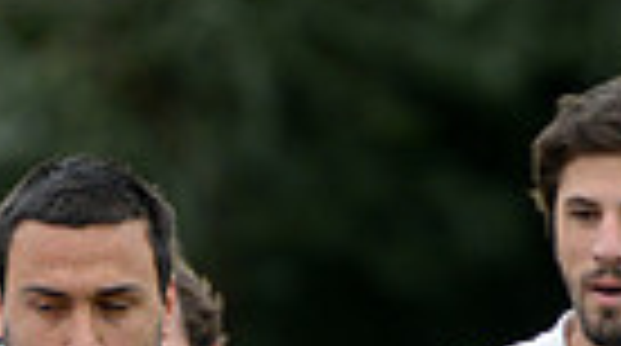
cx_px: 14
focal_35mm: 1192
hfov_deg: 1.8
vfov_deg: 1.0
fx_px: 19590
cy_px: 730
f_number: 4
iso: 400
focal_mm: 270
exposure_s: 1/800
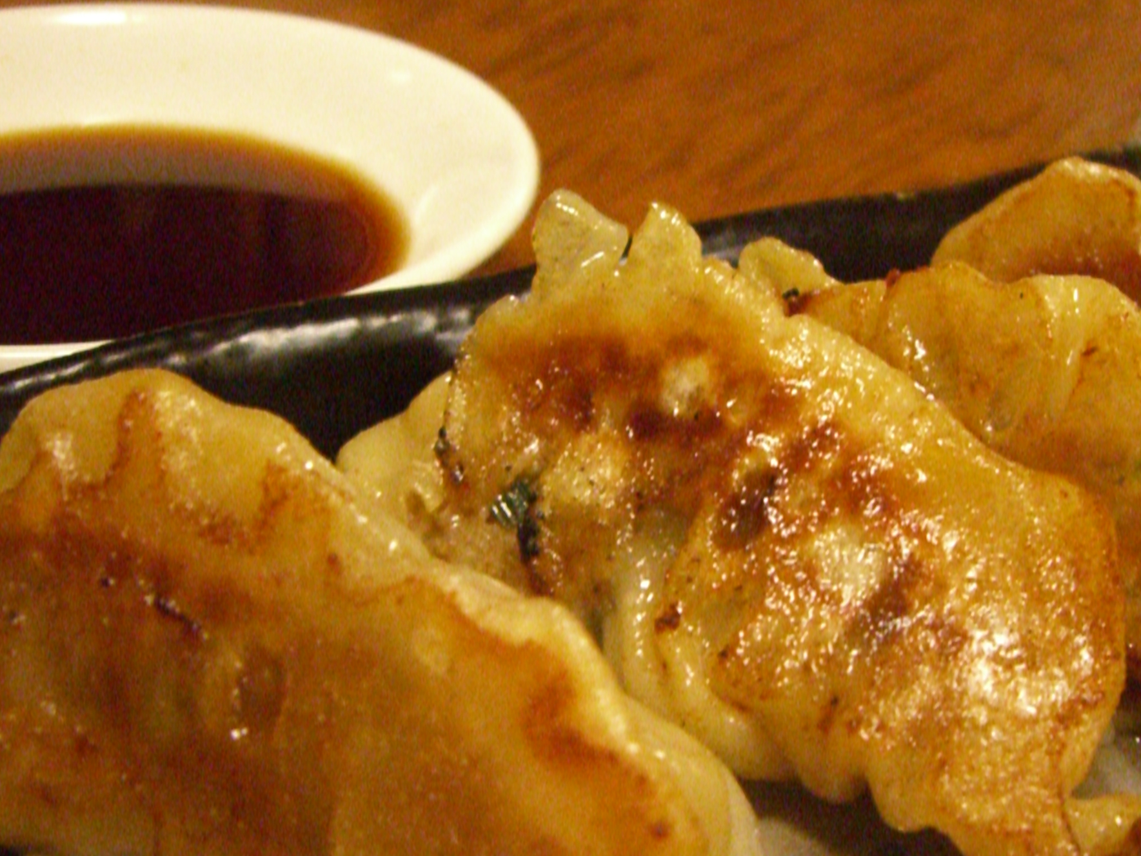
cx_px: 697
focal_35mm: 55
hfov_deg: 34.8
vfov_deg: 26.5
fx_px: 1813
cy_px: 497
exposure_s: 1/30
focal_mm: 6.2
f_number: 2.7
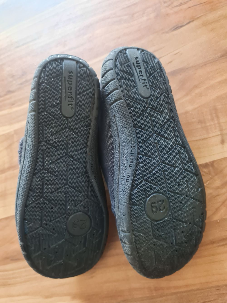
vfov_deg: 67.3
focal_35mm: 26
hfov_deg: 53.1
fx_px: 227
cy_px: 152
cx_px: 114
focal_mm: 5.4
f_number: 1.8
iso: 800
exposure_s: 1/50
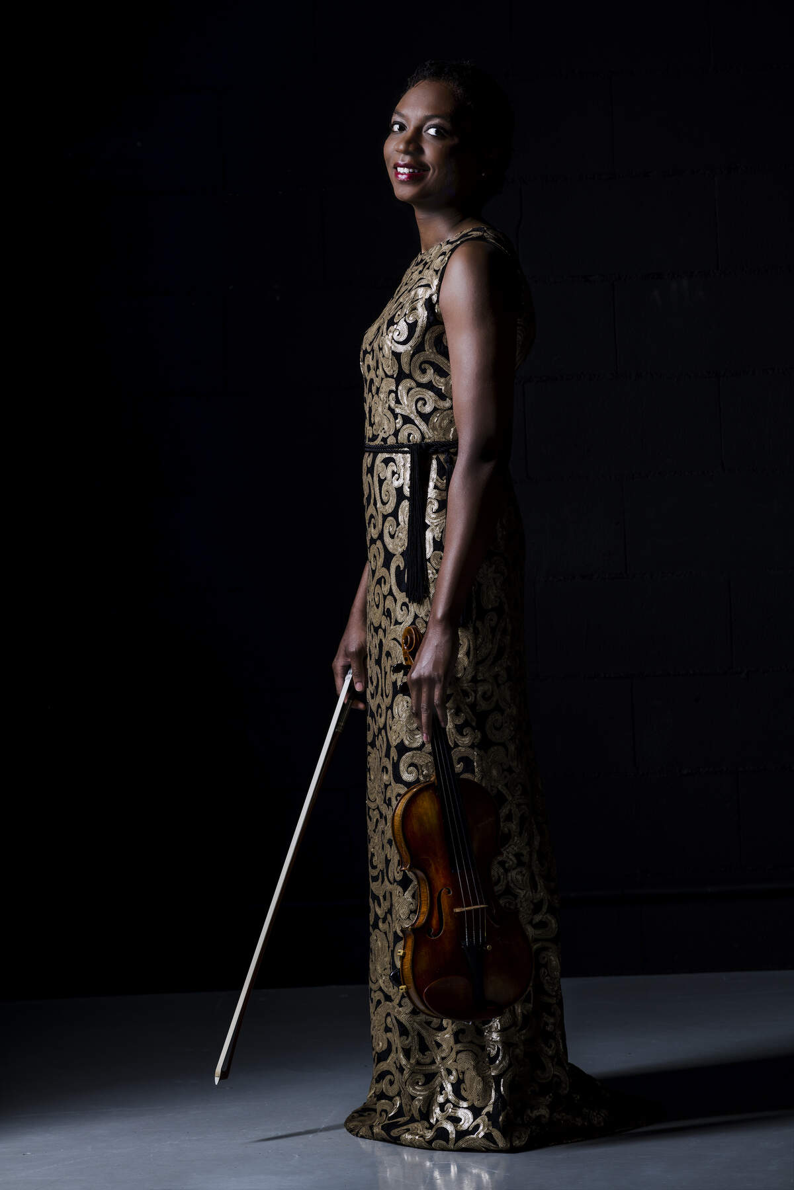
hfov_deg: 13.0
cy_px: 595
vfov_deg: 19.5
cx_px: 397
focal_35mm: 105
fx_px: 3473
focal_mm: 105
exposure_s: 1/100
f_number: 8
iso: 100
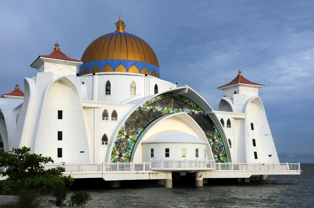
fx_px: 379
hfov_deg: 45.0
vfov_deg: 30.8
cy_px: 104
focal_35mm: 44
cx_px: 157
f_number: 6.3
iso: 250
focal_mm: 29
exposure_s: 1/250
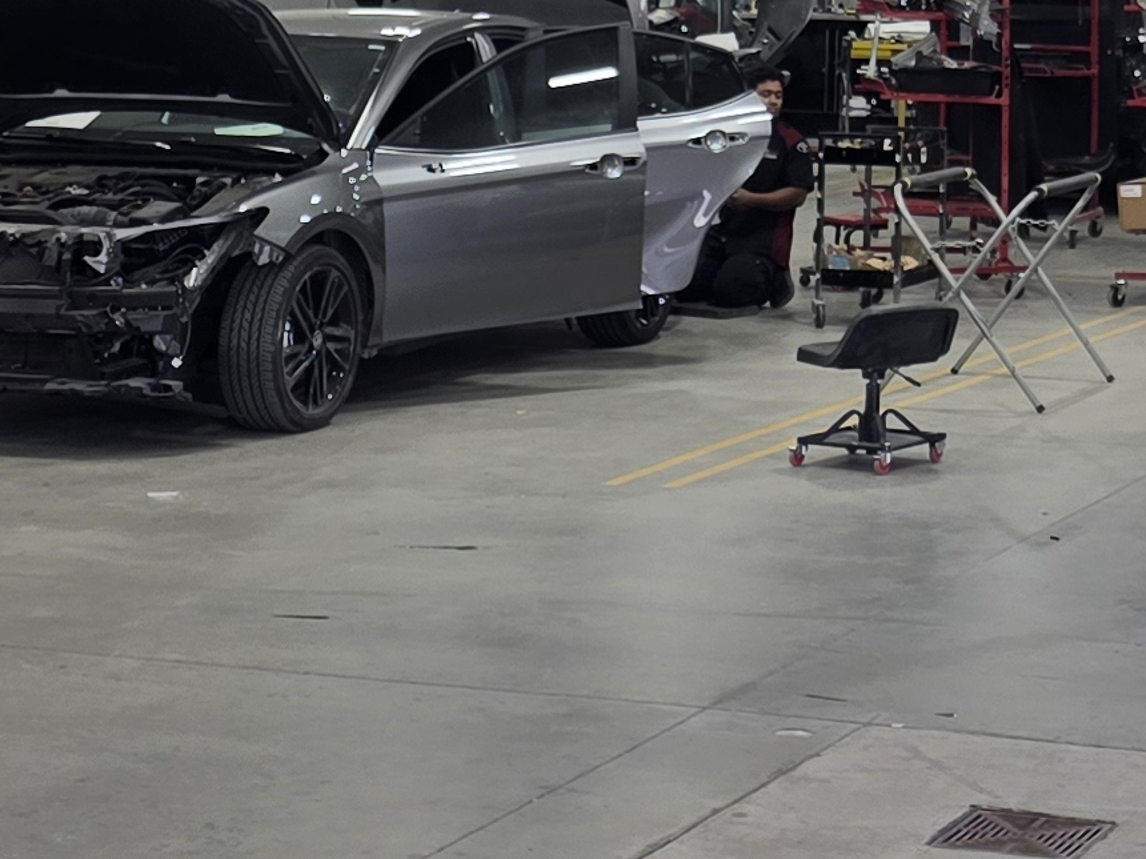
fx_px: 3542
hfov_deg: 18.2
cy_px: -404
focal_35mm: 107
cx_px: 938
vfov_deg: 13.1
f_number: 1.7
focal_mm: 6.25
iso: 32
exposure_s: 1/120
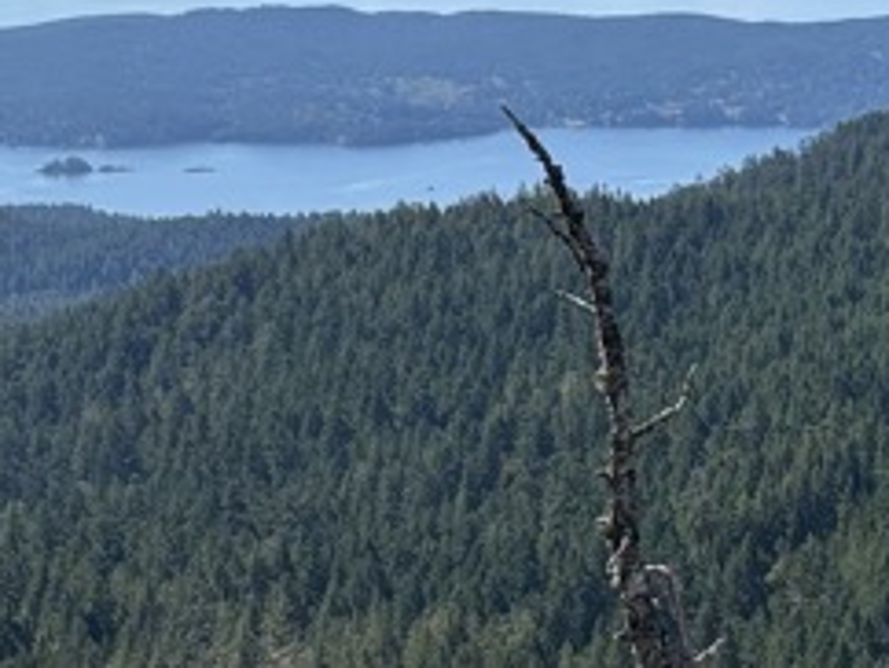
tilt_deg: -4.1
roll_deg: -1.2
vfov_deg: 13.4
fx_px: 2828
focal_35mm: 110
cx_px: 970
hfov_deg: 17.3
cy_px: 62
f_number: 1.6
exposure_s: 1/5076
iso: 50
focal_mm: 5.96
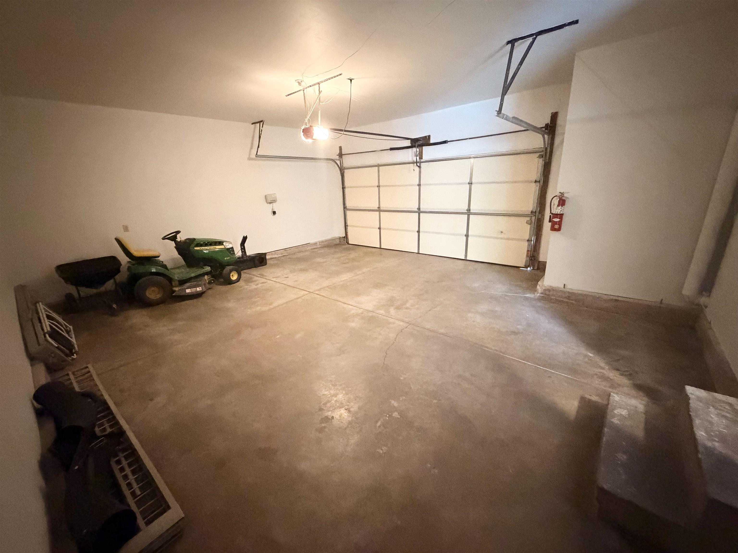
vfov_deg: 85.7
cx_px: 369
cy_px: 276
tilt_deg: -17.2
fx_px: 298
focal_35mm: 14
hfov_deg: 102.1
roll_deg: +2.6
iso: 1250
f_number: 2.2
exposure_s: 1/30
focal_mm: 2.22
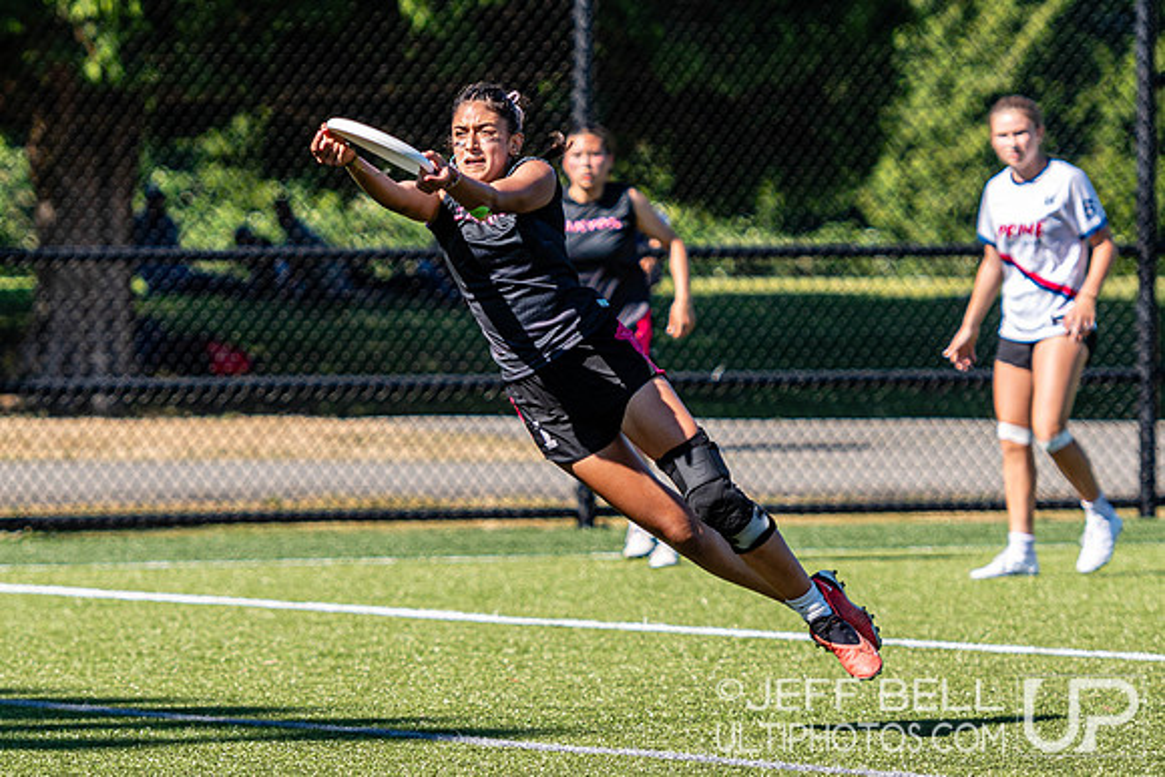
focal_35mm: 316
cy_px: 371
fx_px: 10221
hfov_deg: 6.5
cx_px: 538
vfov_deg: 4.4
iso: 100
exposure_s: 1/1250
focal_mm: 140
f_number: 3.2
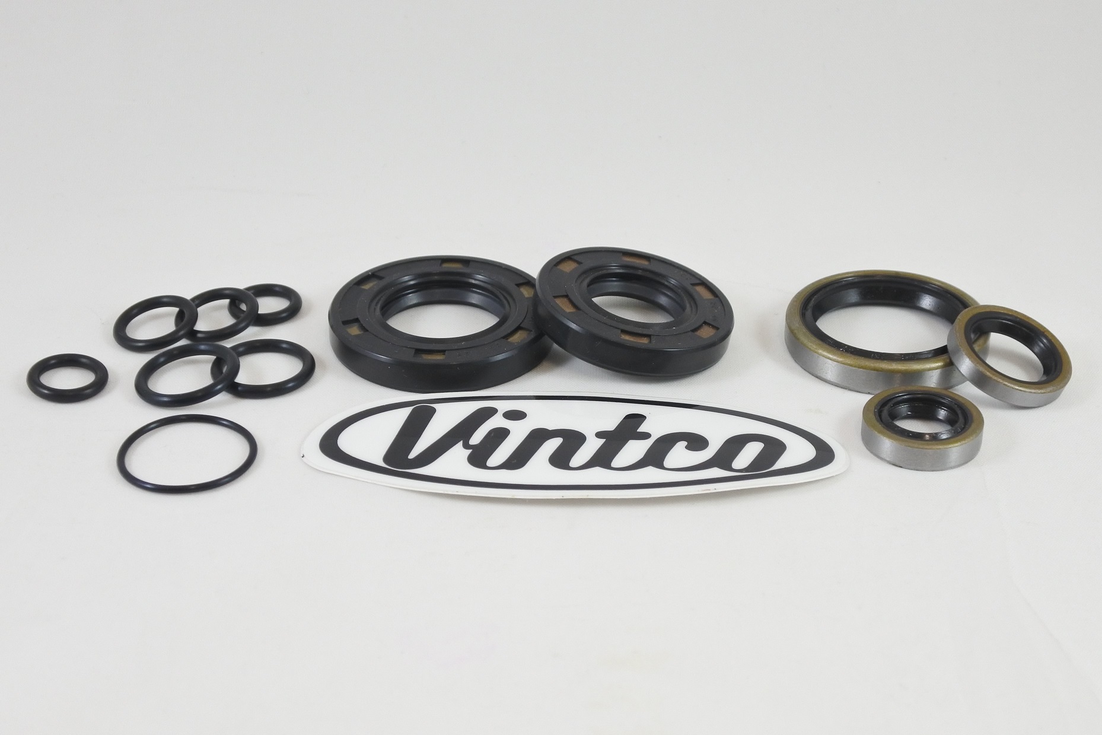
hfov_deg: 41.9
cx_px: 551
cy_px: 368
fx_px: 1439
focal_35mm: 47
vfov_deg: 28.7
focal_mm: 17.6
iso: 450
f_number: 4.5
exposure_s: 1/125
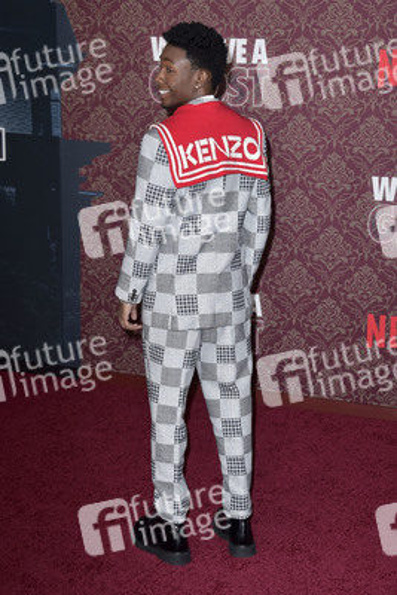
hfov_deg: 20.9
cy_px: 298
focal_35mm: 65
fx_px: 1074
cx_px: 198
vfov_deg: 30.9
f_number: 6.3
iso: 640
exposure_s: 1/250
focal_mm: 65
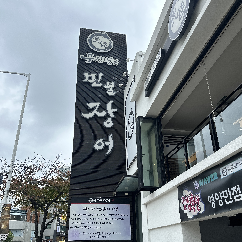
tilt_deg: +23.6
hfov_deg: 55.6
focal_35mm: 29
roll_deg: +0.3
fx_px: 229
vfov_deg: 55.1
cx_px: 124
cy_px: 148
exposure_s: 1/1613
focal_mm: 6.86
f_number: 1.78
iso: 80
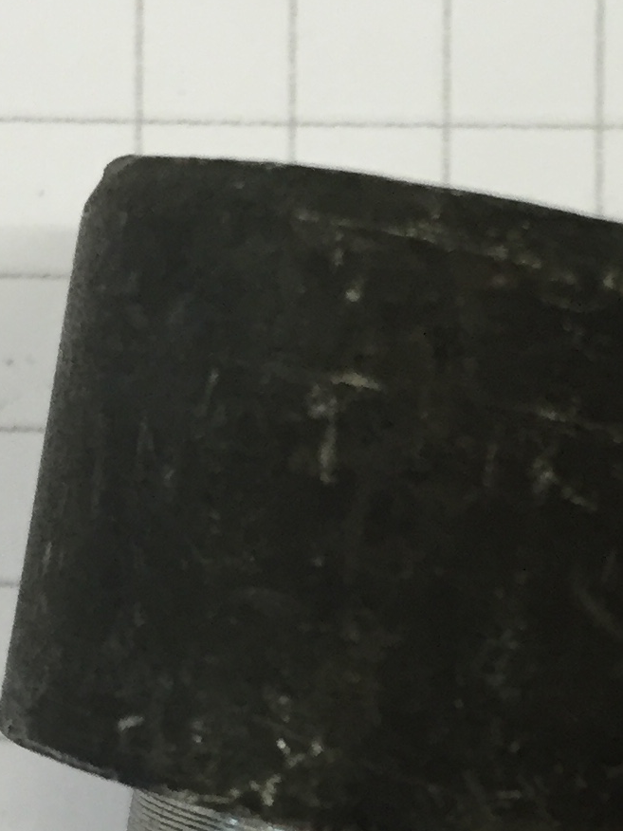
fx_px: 2592
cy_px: 914
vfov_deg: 17.6
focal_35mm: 108
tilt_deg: -80.4
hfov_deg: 13.7
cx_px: 434
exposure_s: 1/33
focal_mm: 4.15
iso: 64
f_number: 2.2
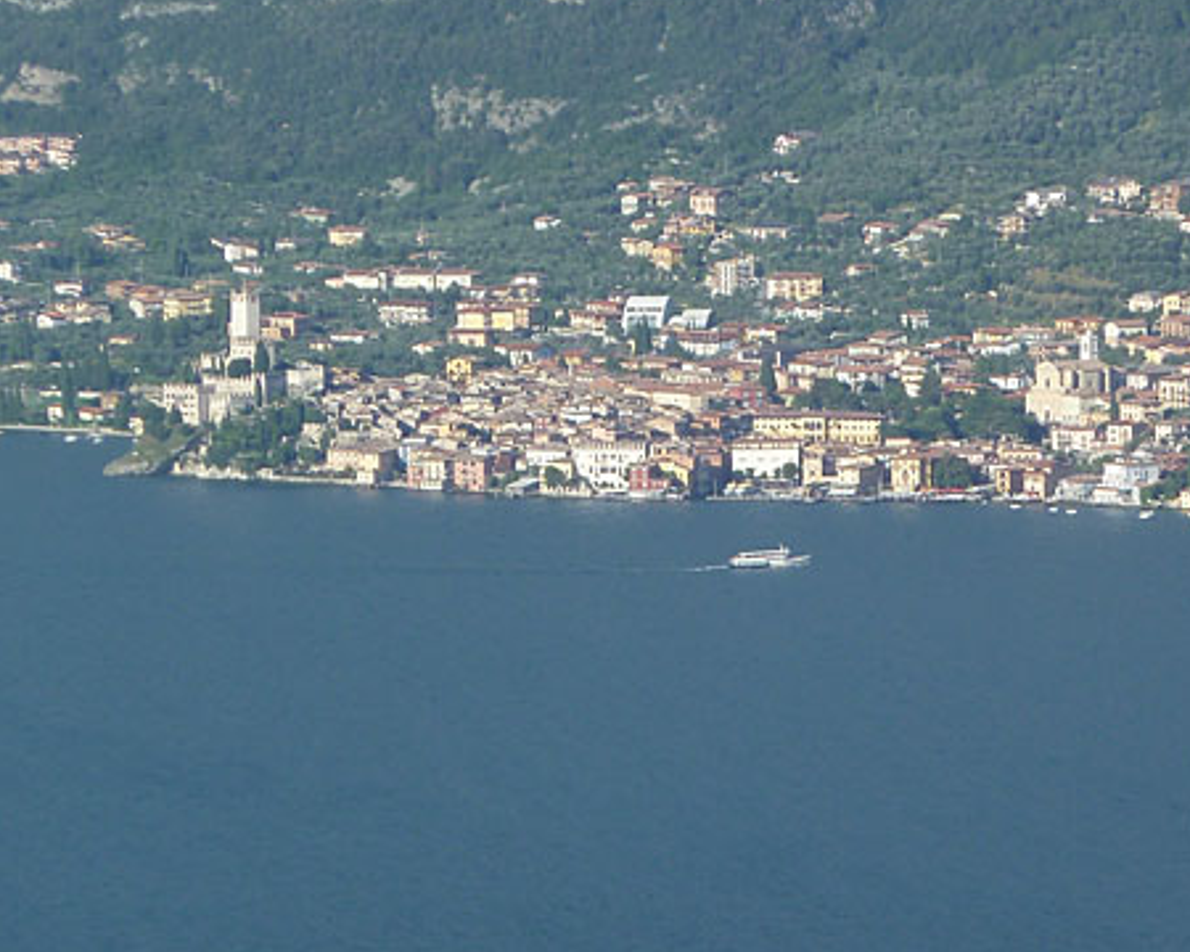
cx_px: 727
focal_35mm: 519
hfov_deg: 3.7
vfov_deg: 3.0
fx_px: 18279
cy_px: 431
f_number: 4.9
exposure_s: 1/250
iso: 80
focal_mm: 49.2
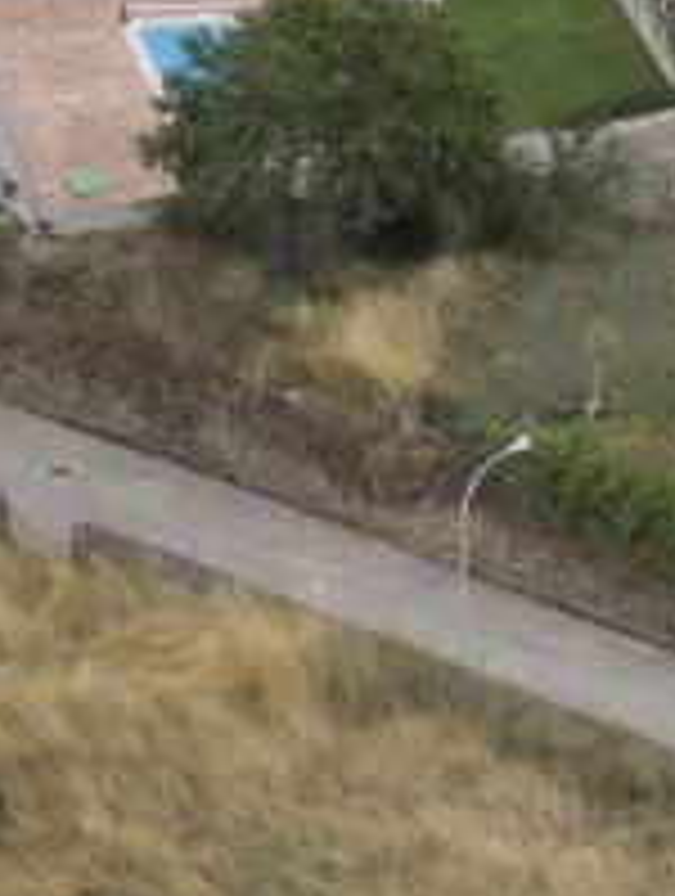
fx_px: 7905
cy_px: -1243
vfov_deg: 6.2
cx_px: -520
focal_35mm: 305
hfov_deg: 4.8
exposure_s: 1/500
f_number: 3.4
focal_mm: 6.48
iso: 100
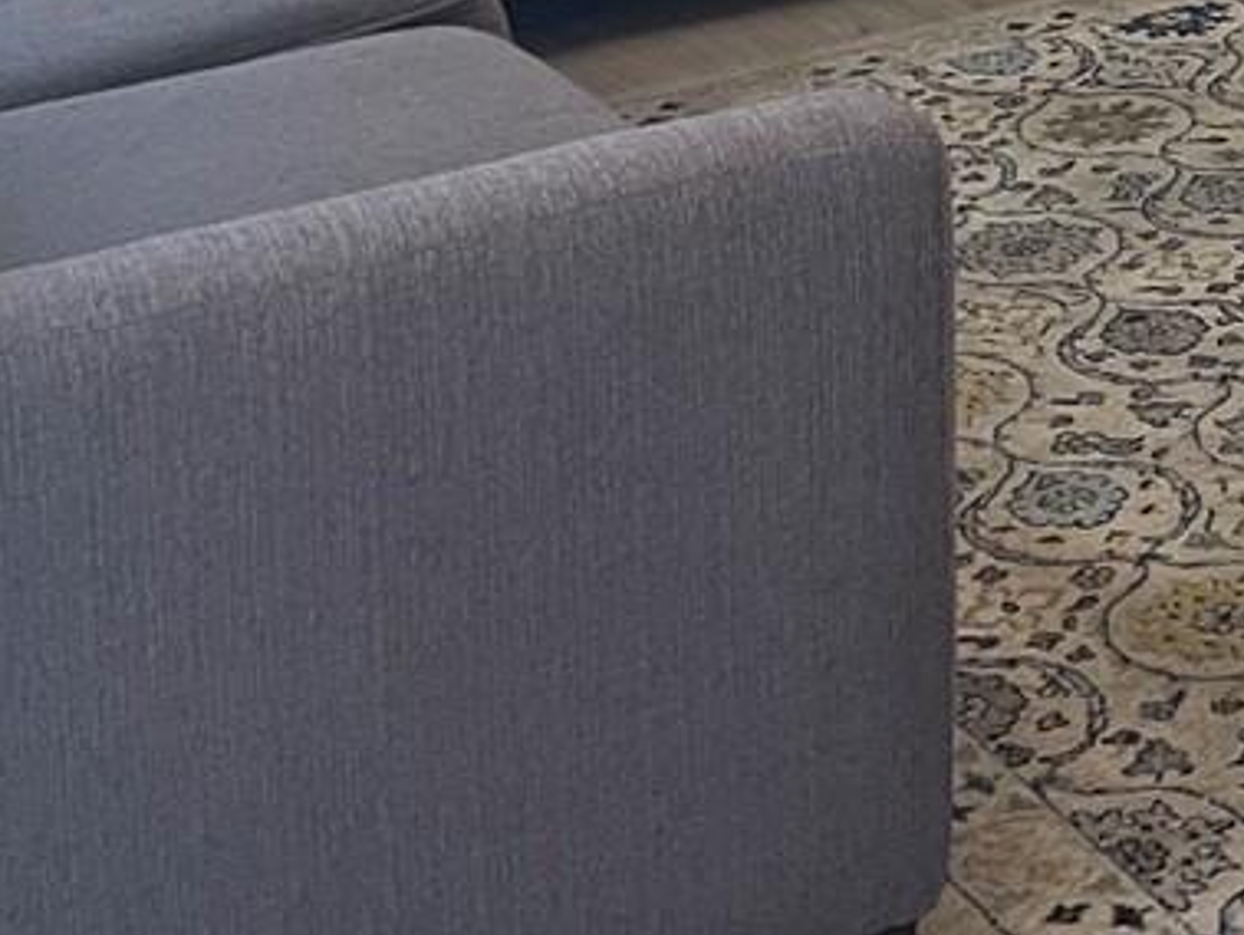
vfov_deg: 12.4
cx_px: 1994
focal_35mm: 110
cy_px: -724
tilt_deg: -8.1
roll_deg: +0.7
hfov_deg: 16.0
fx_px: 3956
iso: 160
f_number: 1.6
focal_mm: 5.1
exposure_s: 1/60
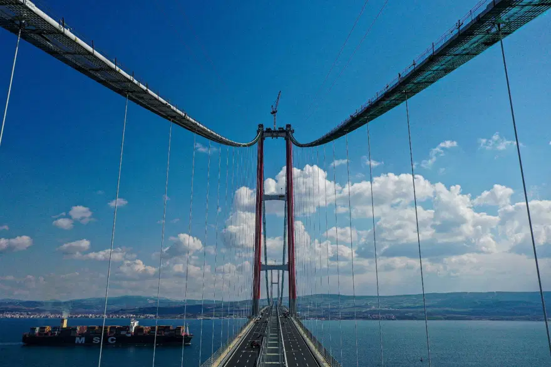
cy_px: 184
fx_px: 428
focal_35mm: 28
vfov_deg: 46.4
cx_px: 276
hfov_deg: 65.5
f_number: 5.6
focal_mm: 10.26
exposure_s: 1/2000
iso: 200
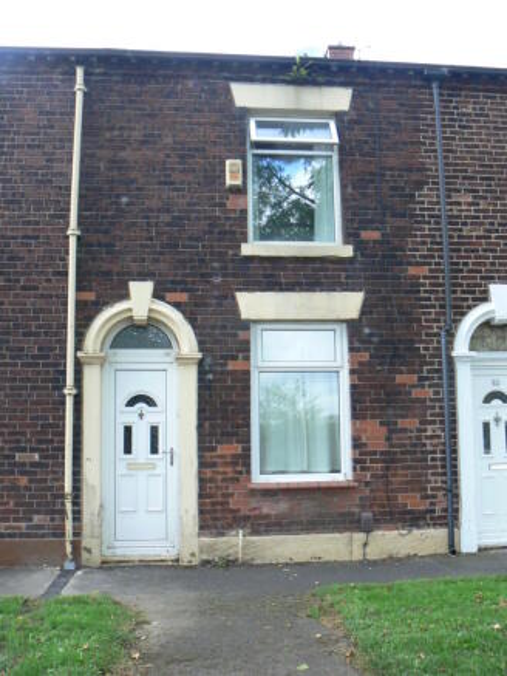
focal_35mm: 36
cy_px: 338
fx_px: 703
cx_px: 254
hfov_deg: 39.7
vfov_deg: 51.3
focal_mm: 6
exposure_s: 1/50
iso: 80
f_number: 3.6
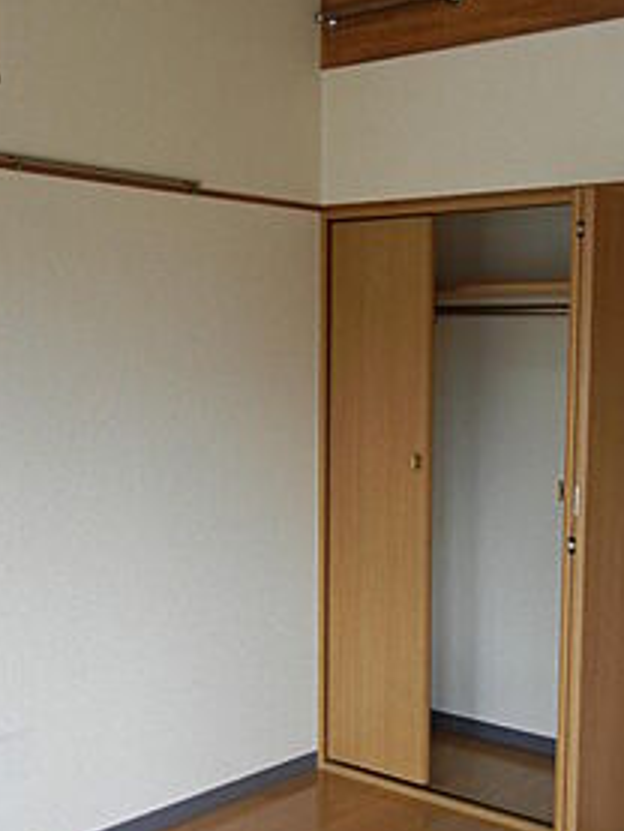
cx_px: 348
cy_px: 396
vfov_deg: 36.8
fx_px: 1249
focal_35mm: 52
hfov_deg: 28.0
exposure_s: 1/60
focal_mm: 5.4
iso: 161
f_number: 3.5
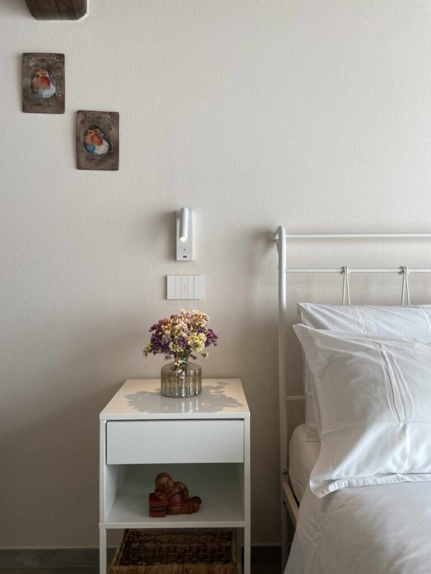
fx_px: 431
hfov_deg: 53.1
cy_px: 287
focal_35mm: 26
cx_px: 216
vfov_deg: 67.3
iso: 32
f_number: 1.8
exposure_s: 1/1272
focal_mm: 4.2
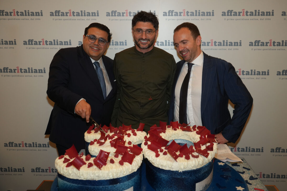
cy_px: 96
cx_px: 144
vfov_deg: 37.9
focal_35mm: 35
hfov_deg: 54.4
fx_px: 279
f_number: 4
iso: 1600
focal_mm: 35
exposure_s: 1/40
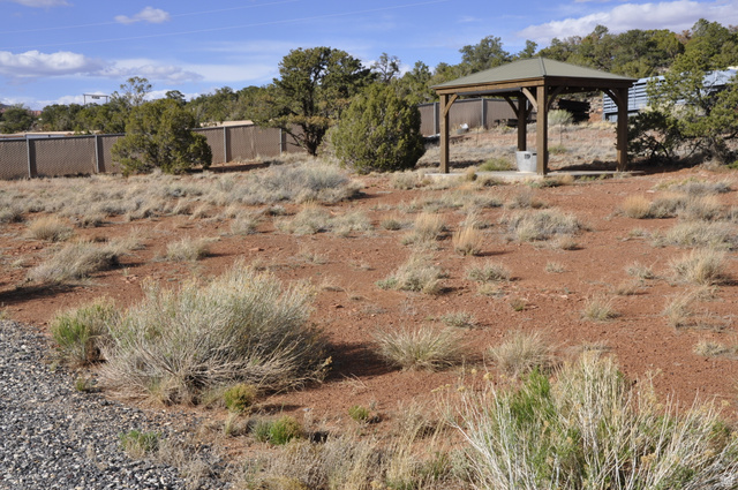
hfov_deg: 43.7
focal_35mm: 45
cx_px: 369
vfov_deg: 29.8
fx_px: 921
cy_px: 245
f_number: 10
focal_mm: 30
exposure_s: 1/400
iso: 200
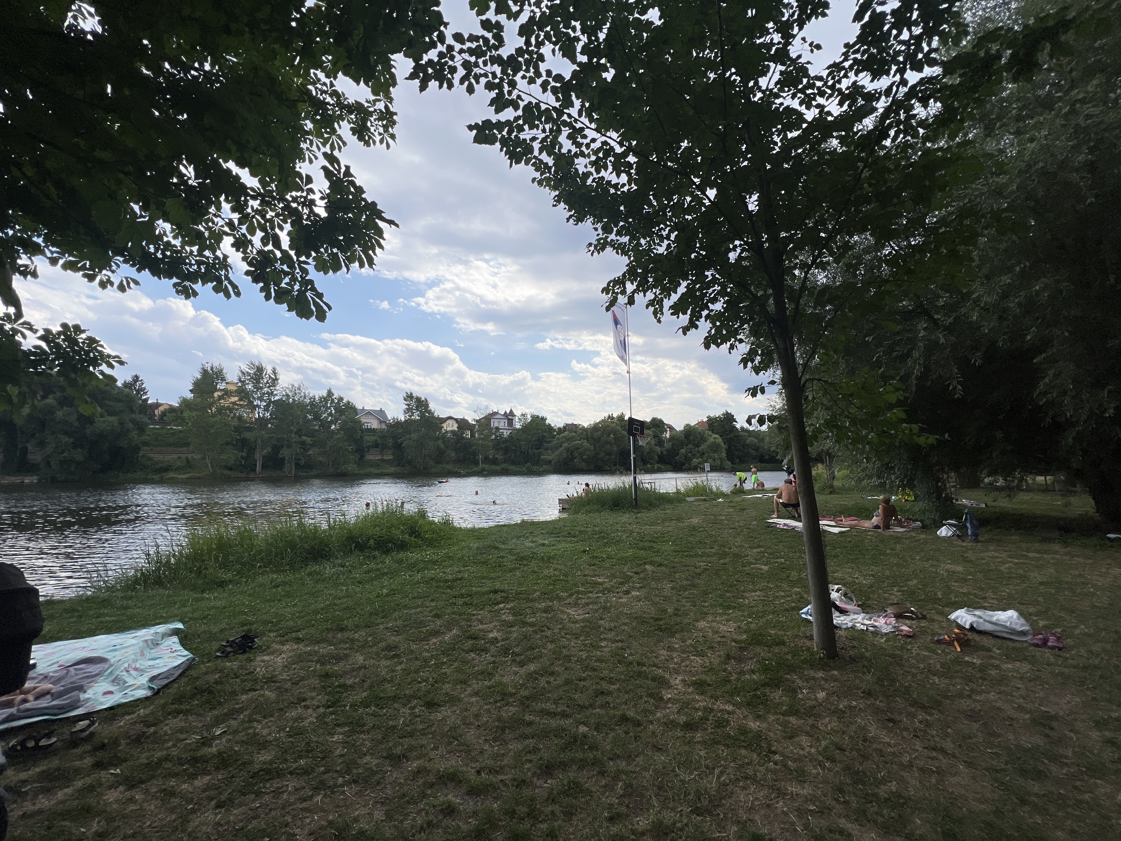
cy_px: 420
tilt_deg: +6.3
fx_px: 421
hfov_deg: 106.2
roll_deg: +1.0
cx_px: 560
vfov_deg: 89.9
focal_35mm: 13
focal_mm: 1.57
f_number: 1.8
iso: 32
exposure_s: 1/2137
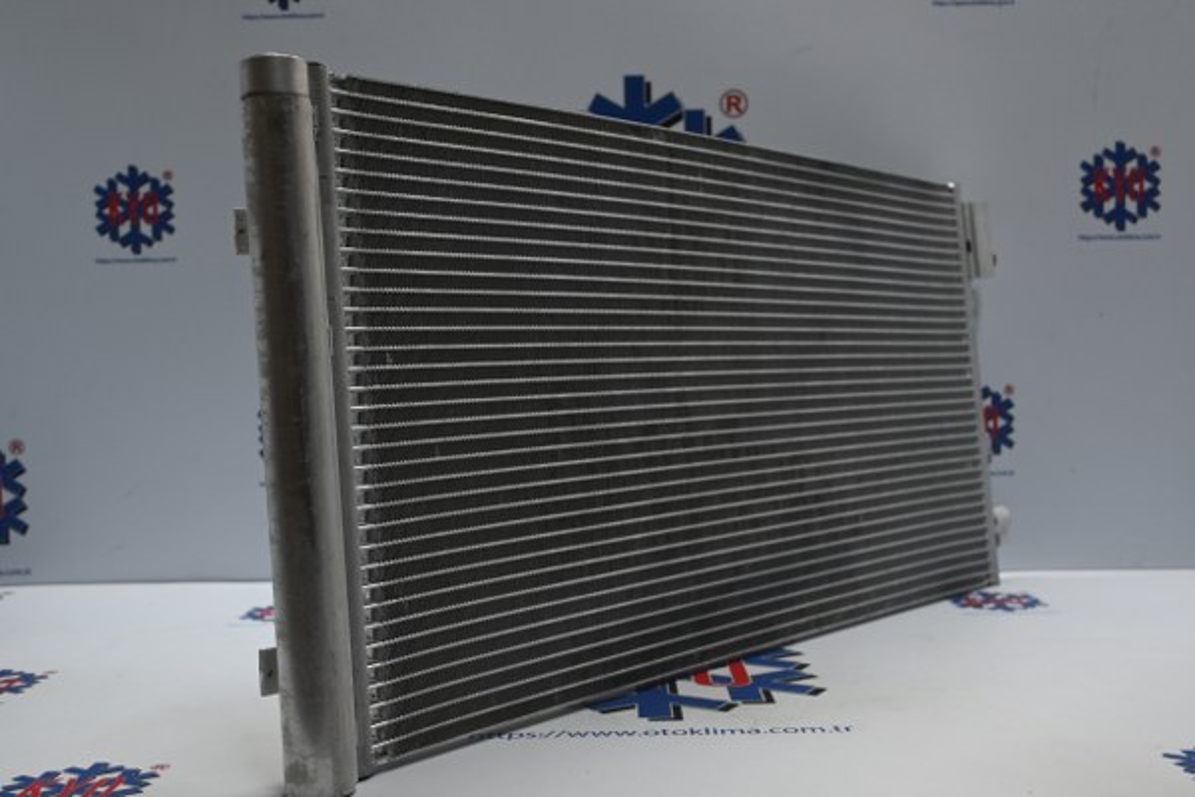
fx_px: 1294
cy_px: 398
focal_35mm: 39
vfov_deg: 34.2
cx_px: 598
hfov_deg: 49.6
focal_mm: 26
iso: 280
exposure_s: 1/40
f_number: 4.5
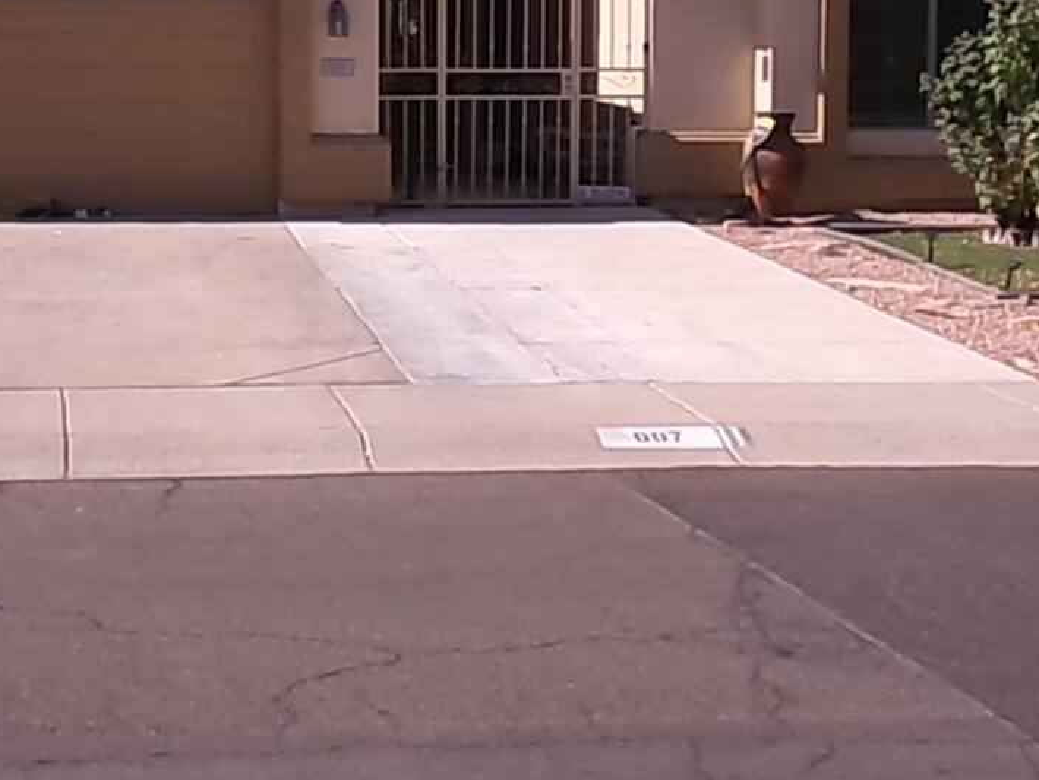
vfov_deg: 18.3
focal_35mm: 80
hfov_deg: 24.3
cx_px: 366
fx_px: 2402
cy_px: 174
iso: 100
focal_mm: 6.6
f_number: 11.85
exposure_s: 1/105
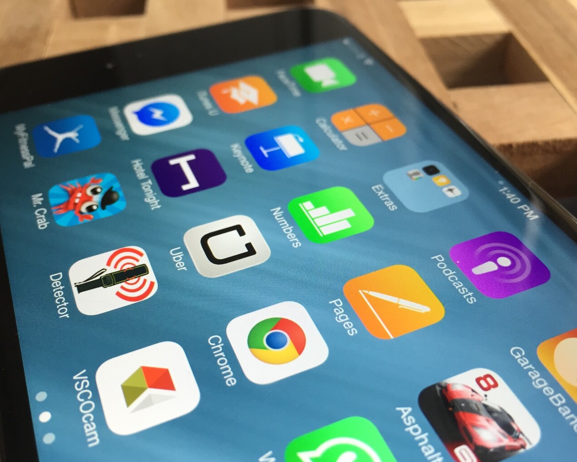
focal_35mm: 34
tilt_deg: -45.0
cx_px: 269
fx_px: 581
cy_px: 257
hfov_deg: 52.8
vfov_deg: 43.3
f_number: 2.2
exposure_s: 1/30
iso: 32
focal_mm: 4.15
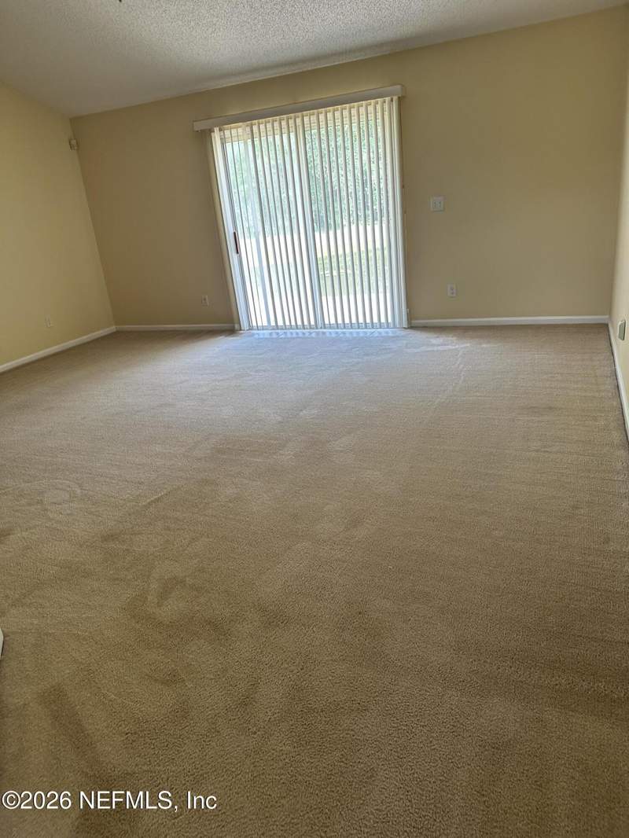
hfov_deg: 56.8
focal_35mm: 24
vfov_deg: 71.6
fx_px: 581
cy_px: 419
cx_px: 314
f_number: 1.78
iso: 125
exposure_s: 1/121
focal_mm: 6.86
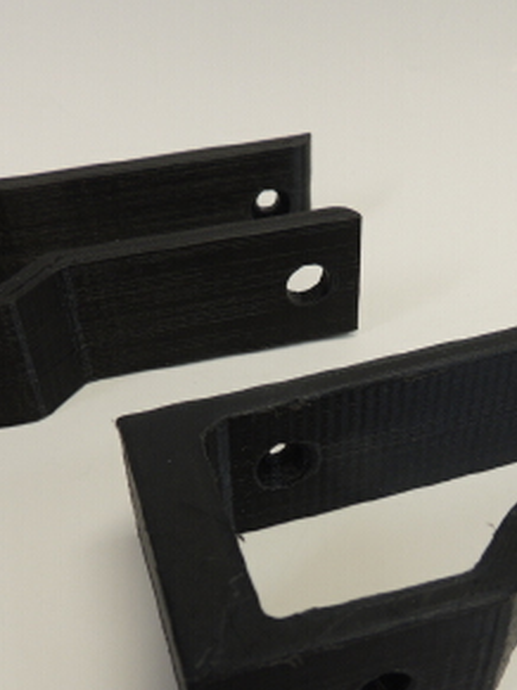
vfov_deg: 42.5
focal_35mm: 44
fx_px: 877
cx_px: 267
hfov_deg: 32.8
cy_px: 451
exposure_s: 1/30
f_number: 3
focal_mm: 4.3
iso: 140
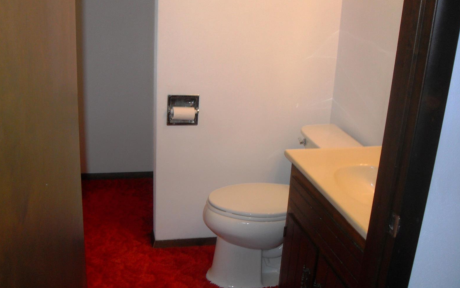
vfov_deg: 32.0
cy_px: 155
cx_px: 232
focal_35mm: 40
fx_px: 501
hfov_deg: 49.3
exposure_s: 1/45
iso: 100
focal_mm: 6.3
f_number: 2.8
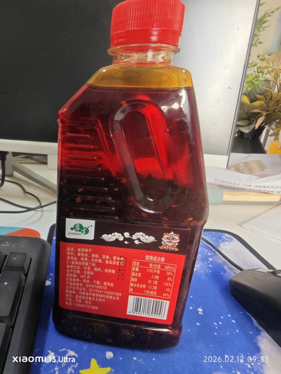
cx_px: 140
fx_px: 249
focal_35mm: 23
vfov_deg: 73.9
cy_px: 187
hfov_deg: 58.9
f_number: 1.8
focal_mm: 2.03
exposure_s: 1/34.8
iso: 50
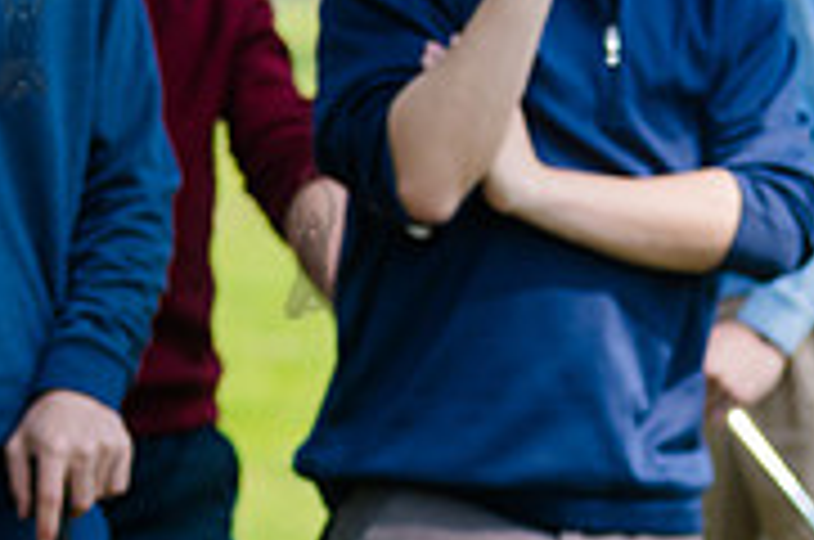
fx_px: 10180
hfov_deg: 4.6
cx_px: 1010
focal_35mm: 451
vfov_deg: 3.0
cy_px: -7
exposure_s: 1/320
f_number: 4
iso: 100
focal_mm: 112
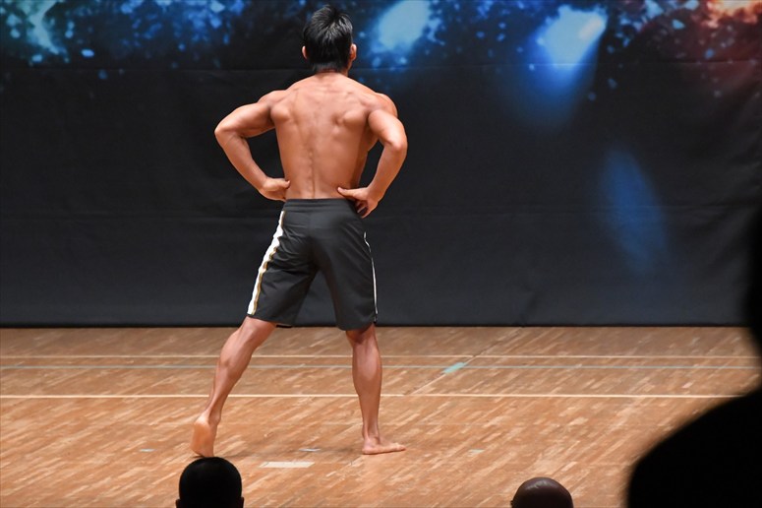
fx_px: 6347
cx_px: 381
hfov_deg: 6.9
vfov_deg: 4.6
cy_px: 254
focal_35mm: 300
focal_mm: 200
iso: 8000
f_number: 5.6
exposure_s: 1/400
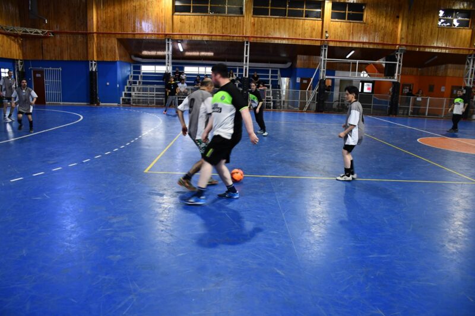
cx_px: 238
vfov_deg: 47.9
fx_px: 356
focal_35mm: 27
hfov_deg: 67.4
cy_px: 158
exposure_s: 1/80
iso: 1600
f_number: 4.5
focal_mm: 18
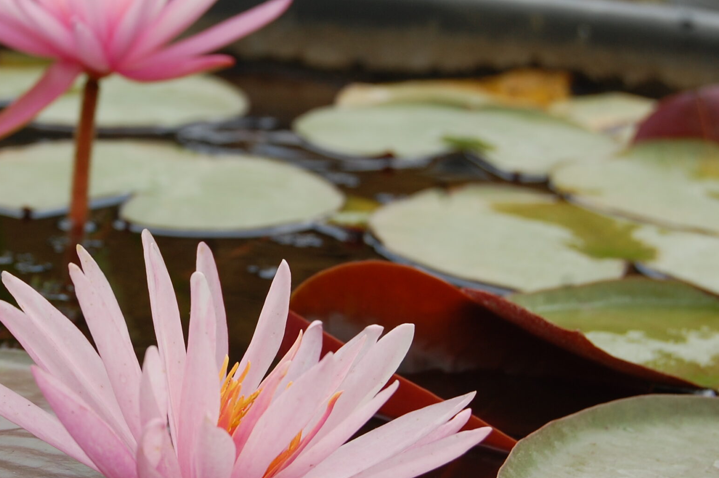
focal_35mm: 114
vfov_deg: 12.0
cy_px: 258
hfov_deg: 17.9
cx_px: 194
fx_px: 2275
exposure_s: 1/200
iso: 200
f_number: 7.1
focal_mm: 46
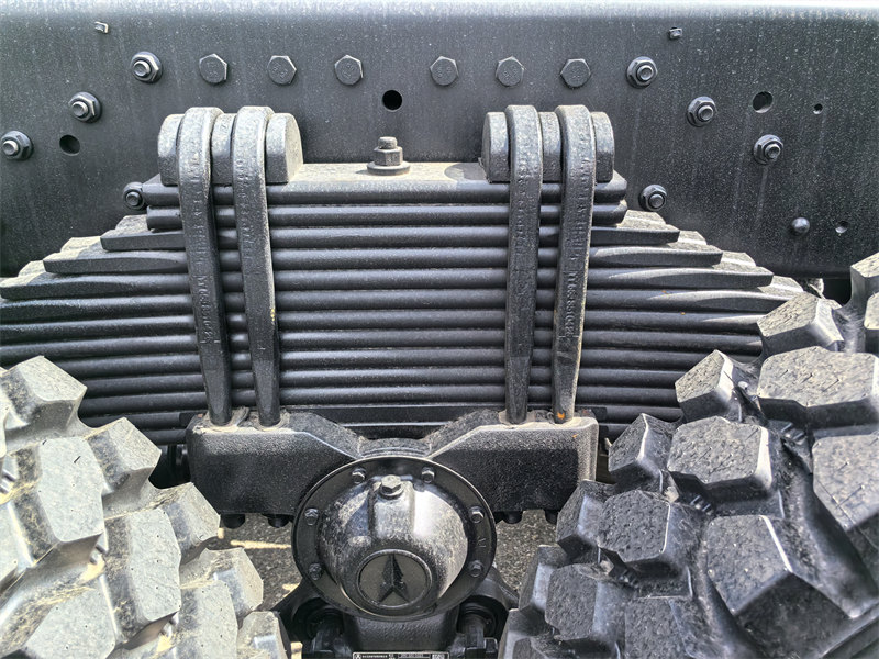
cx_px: 440
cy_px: 330
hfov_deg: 61.7
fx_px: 736
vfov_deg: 48.2
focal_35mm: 29
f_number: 2
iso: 50
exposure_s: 1/1176
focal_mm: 5.75
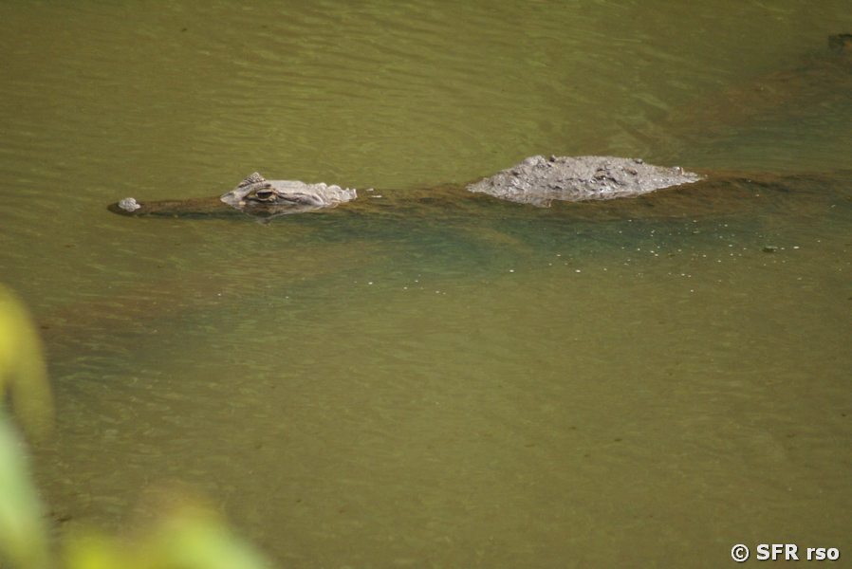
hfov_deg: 4.6
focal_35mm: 450
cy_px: 284
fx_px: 10656
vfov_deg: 3.1
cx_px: 426
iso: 800
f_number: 5.6
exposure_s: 1/500
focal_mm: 300
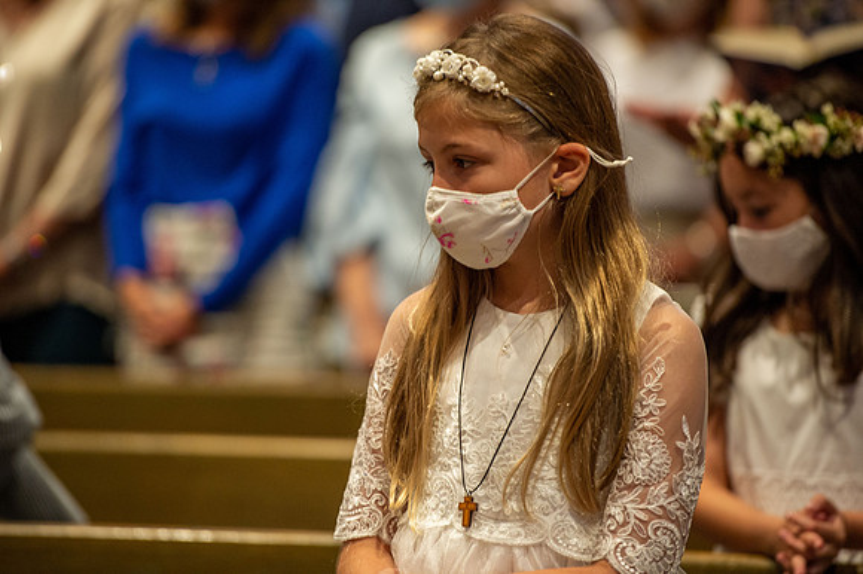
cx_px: 432
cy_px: 287
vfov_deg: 6.9
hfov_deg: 10.3
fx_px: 4792
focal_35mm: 200
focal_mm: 200
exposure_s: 1/100
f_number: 2.8
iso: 1600
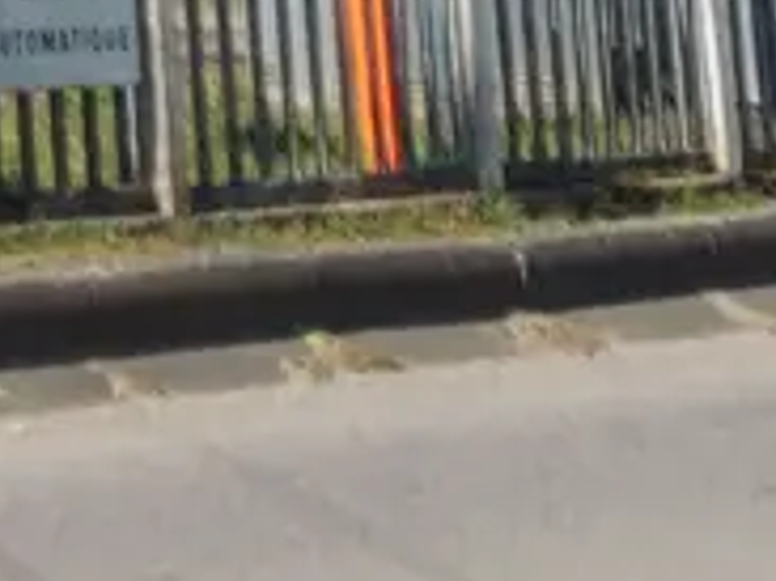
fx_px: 3764
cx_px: -1272
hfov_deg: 9.9
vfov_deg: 8.0
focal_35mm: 168
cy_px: -933
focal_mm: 5.23
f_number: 1.8
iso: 32
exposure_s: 1/1123
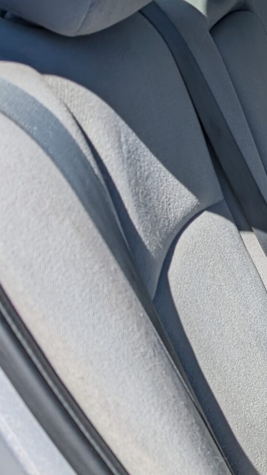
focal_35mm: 67
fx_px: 843
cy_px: 207
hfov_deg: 16.0
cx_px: 436
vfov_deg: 31.4
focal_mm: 6.9
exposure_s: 1/1221
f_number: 1.68
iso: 20
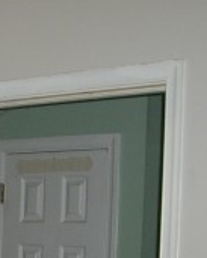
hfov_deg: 10.7
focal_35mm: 139
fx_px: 1064
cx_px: -118
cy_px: 330
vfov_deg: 13.4
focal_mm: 6.2
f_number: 2.7
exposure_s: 1/60
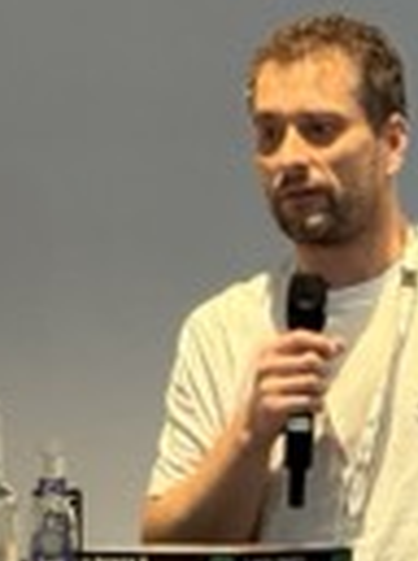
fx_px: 6294
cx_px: 555
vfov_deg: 5.1
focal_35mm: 389
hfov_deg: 3.8
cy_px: -339
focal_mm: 16.89
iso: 200
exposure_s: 1/100
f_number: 2.8
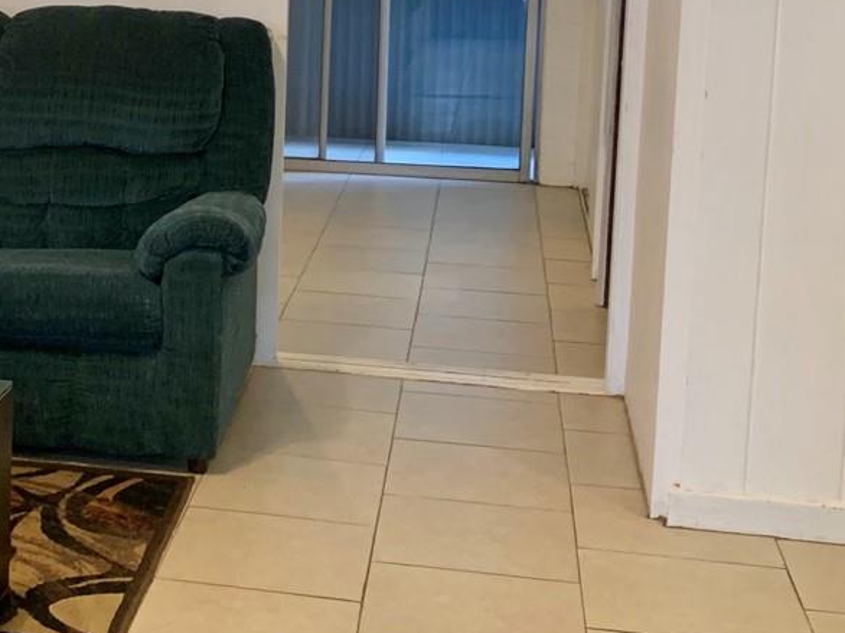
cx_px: 36
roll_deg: -0.7
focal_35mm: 71
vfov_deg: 20.5
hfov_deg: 26.2
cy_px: 134
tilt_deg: -8.9
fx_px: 1732
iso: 250
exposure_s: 1/60
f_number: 1.8
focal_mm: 4.25
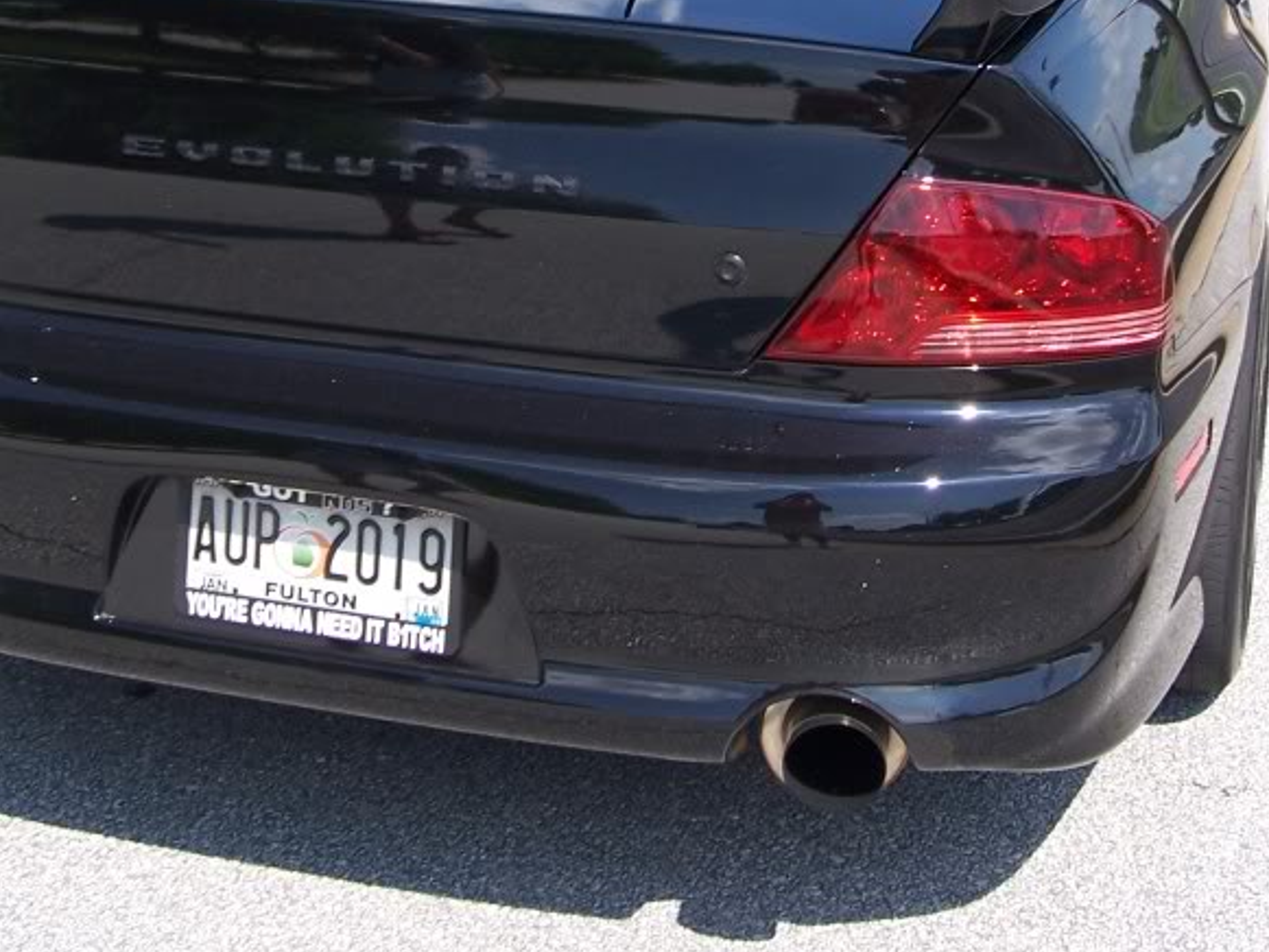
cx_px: 697
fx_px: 2457
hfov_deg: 28.9
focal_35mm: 67
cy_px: 157
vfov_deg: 21.6
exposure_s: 1/640
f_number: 2.8
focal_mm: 6.3
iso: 80
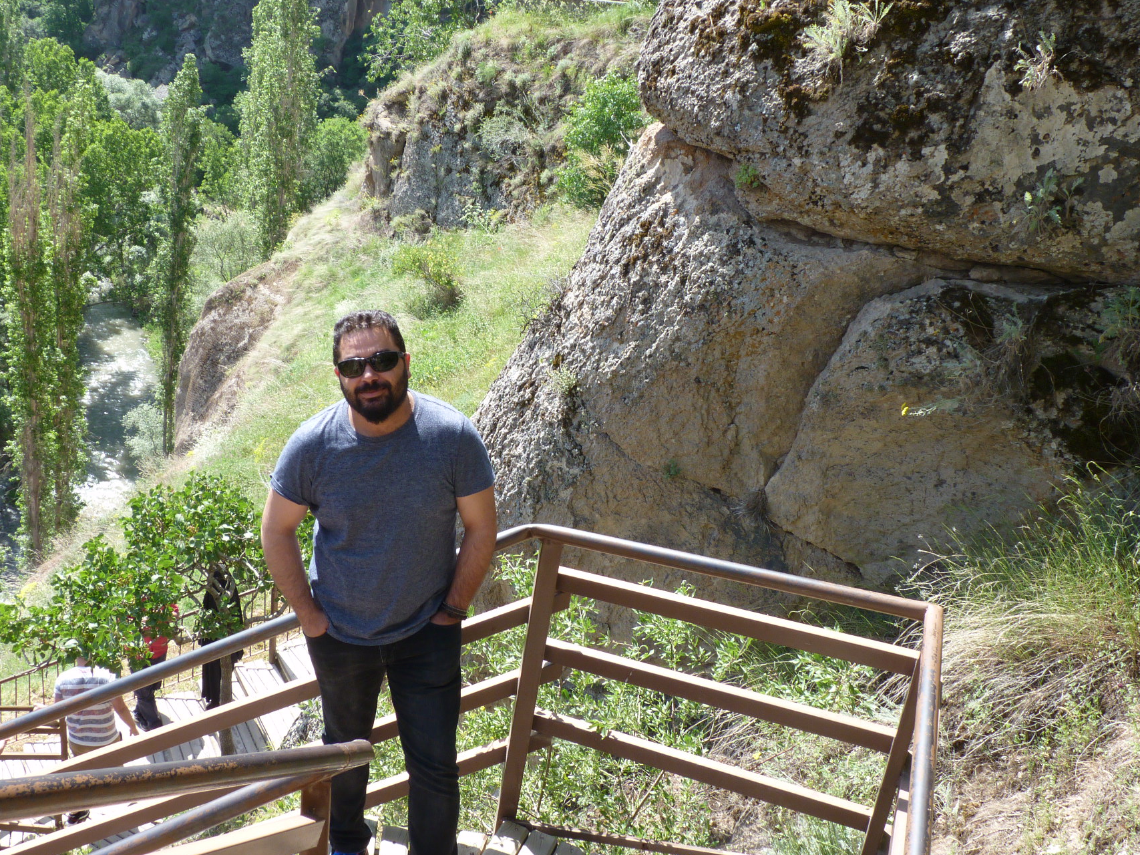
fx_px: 1185
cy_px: 409
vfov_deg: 39.6
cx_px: 509
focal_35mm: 36
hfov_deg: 51.3
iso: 80
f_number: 4
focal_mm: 5.4
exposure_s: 1/160
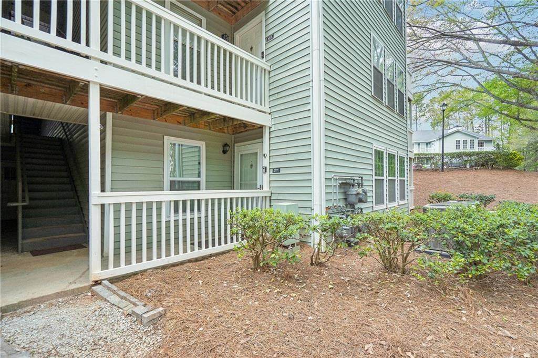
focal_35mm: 16
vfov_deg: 73.7
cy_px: 179
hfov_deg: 96.8
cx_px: 269
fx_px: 239
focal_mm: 16
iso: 100
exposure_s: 1/80
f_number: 6.3
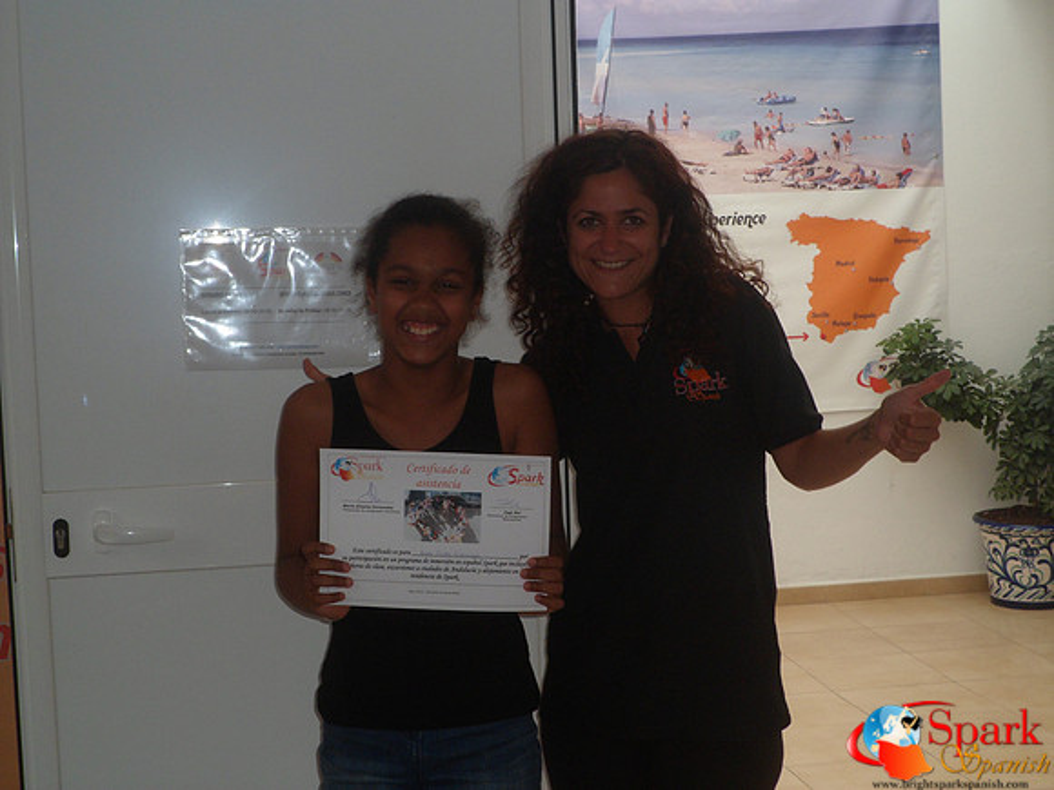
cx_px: 527
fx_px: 1827
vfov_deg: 24.4
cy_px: 395
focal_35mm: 60
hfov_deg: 32.2
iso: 120
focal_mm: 11.2
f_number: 5.2
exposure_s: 1/60
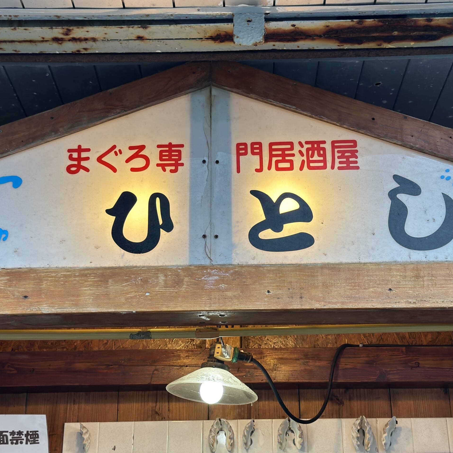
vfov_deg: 30.0
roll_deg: -0.5
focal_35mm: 57
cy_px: 226
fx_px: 844
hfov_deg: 30.0
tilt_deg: +21.9
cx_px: 243
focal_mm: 6.86
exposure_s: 1/163
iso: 64
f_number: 1.78
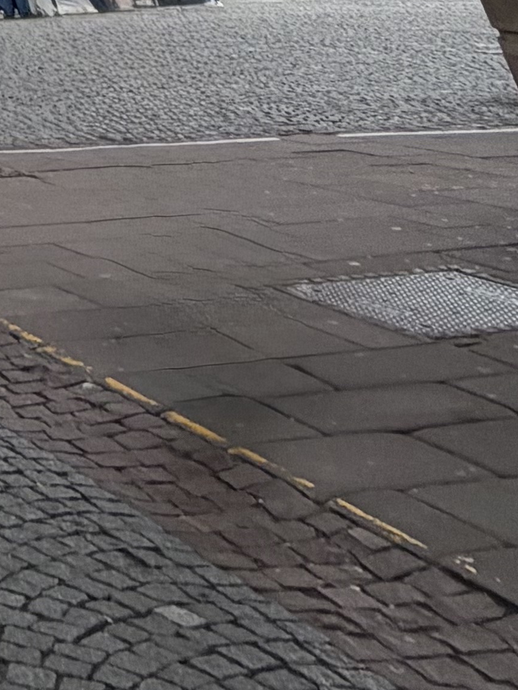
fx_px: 1396
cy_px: -848
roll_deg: +3.7
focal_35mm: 70
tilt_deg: +30.5
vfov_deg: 16.5
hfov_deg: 13.8
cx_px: -768
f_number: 2.2
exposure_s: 1/770
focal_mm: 2.22
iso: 32
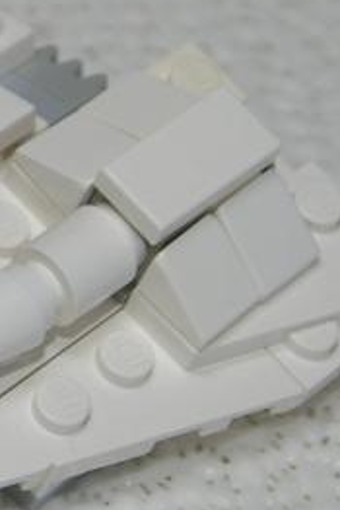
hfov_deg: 5.3
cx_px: -342
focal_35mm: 256
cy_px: 116
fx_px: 3628
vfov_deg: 8.0
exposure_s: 1/50
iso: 200
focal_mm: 35
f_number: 8
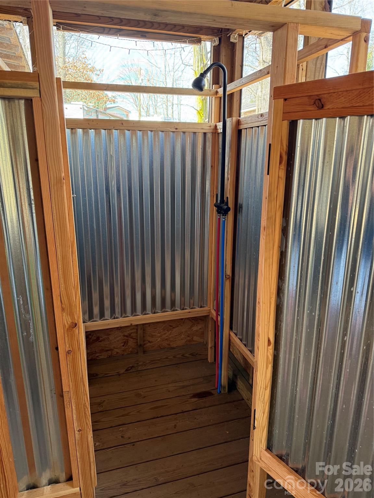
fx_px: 346
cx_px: 187
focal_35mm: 24
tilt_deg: -14.1
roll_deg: -0.1
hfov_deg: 56.8
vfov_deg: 71.6
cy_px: 249
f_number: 1.78
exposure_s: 1/60
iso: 200
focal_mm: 6.76
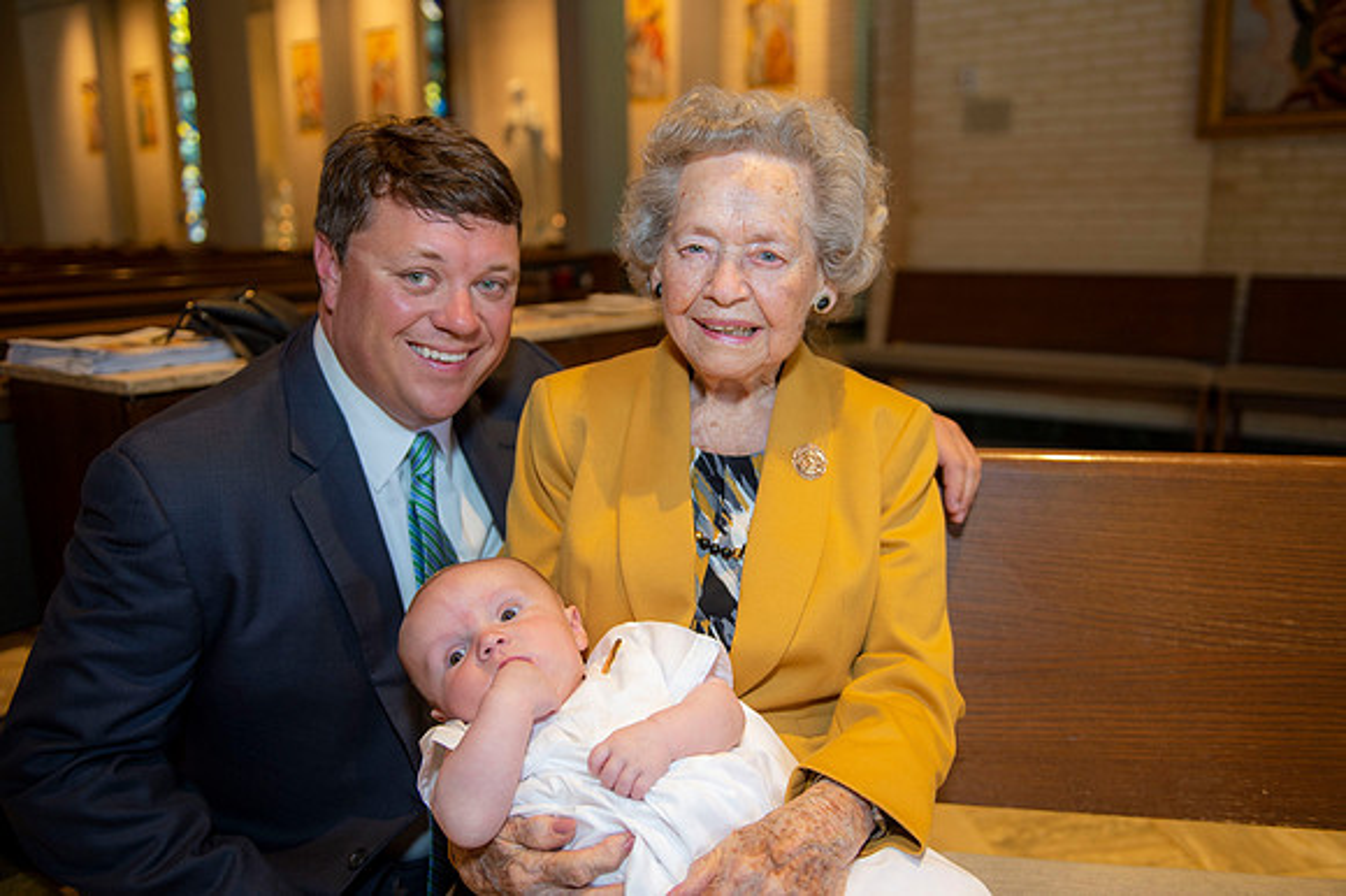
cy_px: 448
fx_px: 1158
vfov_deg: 42.3
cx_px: 673
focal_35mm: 31
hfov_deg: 60.3
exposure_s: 1/100
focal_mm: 31
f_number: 2.8
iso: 900
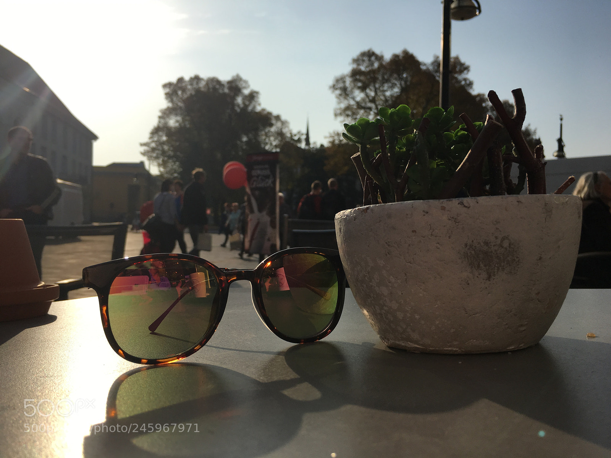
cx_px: 306
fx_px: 512
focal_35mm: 29
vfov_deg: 48.2
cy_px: 229
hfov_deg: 61.7
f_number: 2.2
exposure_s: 1/3663
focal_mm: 4.15
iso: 25
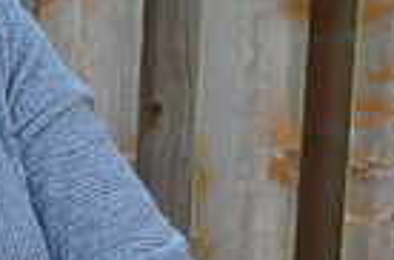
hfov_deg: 10.2
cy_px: 123
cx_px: -500
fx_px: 1974
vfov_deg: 7.5
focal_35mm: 181
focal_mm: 26
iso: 200
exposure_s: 1/60
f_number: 5.6
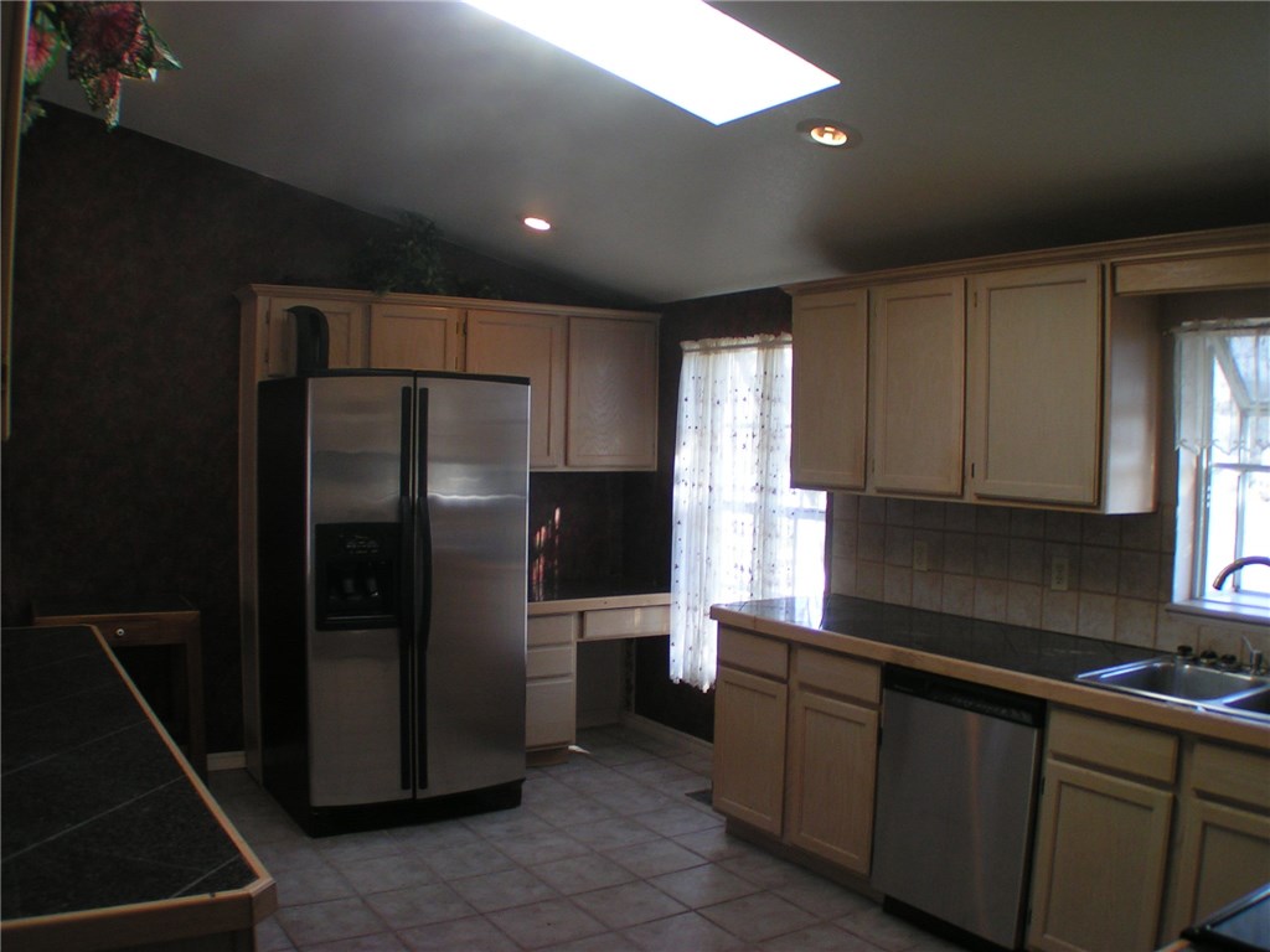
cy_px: 476
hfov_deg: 49.0
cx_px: 635
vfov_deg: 37.7
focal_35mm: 38
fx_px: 1394
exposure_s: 1/40
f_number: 2.8
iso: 64
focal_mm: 5.8
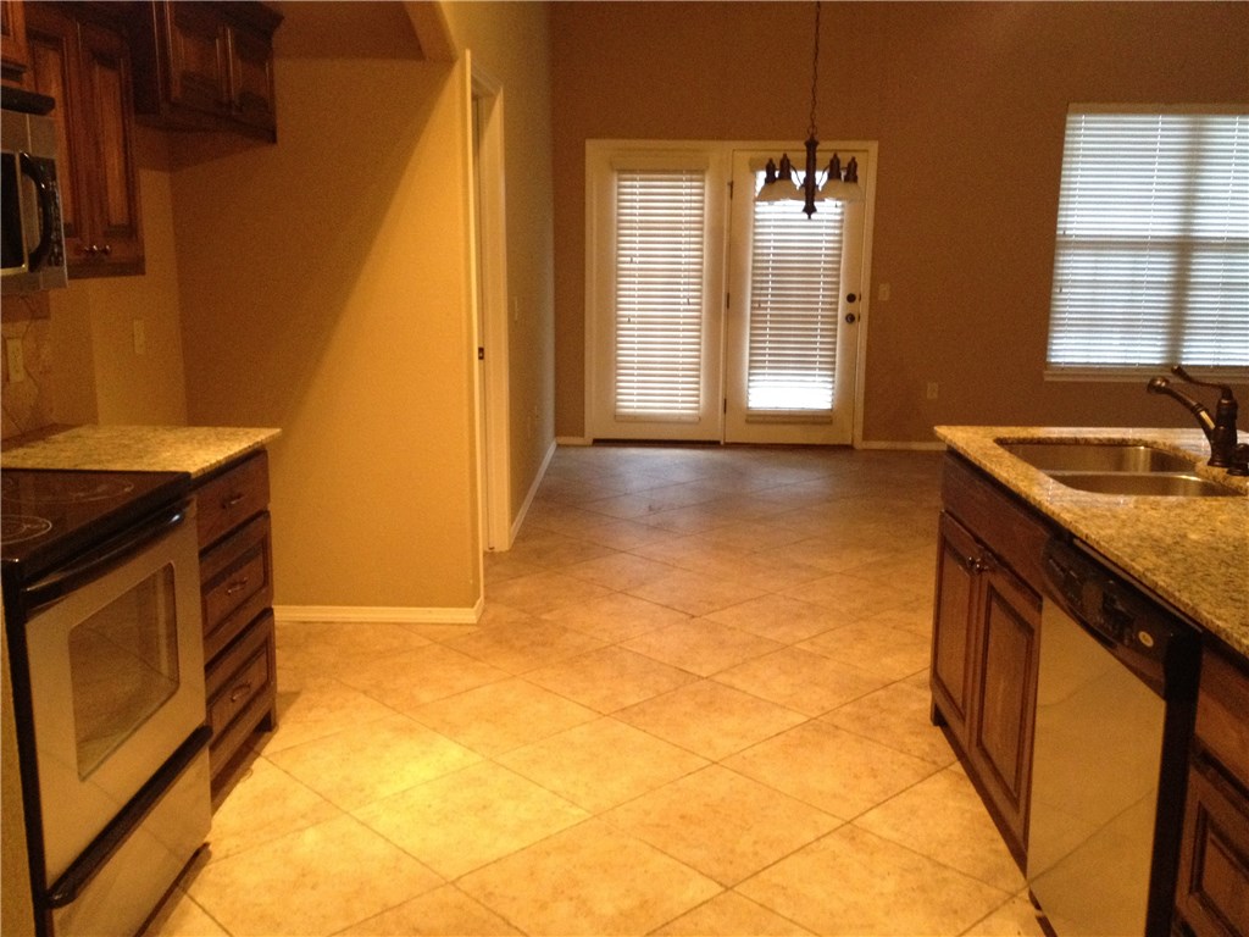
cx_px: 624
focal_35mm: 35
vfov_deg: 40.7
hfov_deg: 52.6
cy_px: 468
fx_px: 1263
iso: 400
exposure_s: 1/17
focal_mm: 4.28
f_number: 2.4
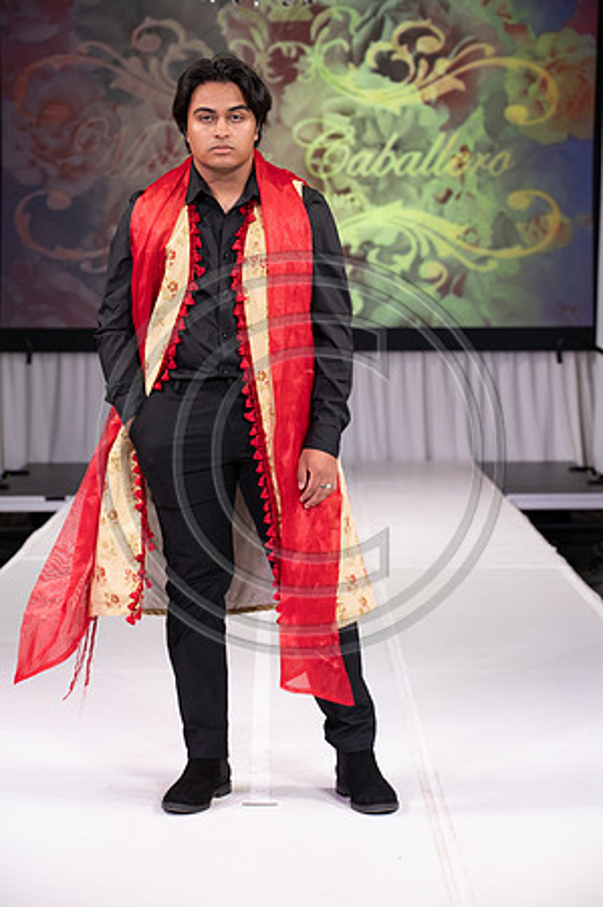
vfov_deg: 22.2
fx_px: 2317
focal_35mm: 92
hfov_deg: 14.8
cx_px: 302
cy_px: 454
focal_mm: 92
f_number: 5.6
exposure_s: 1/400
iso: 2000
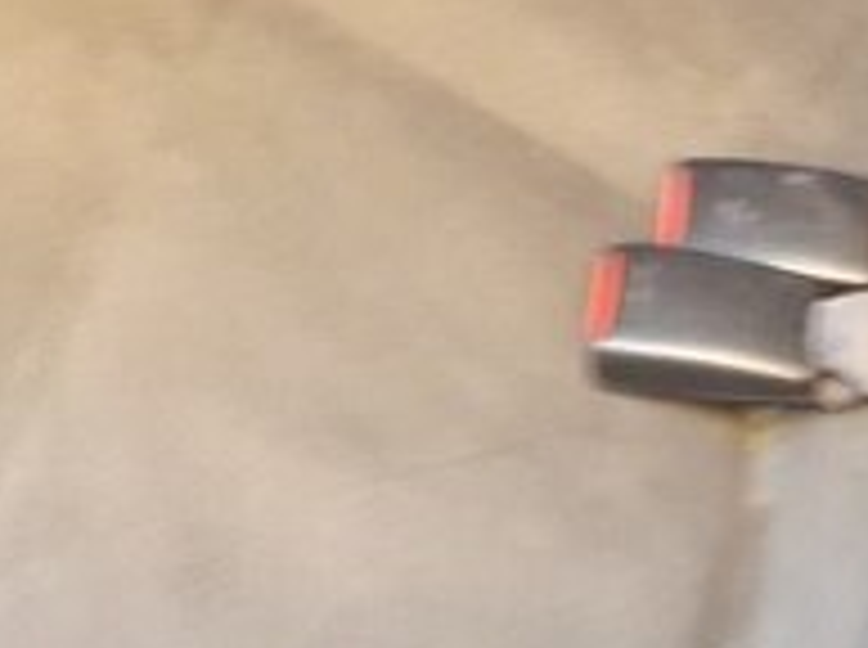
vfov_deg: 14.1
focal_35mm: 96
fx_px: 2403
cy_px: -416
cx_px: 310
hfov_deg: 20.4
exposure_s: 1/20
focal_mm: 3.7
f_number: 1.9
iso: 160
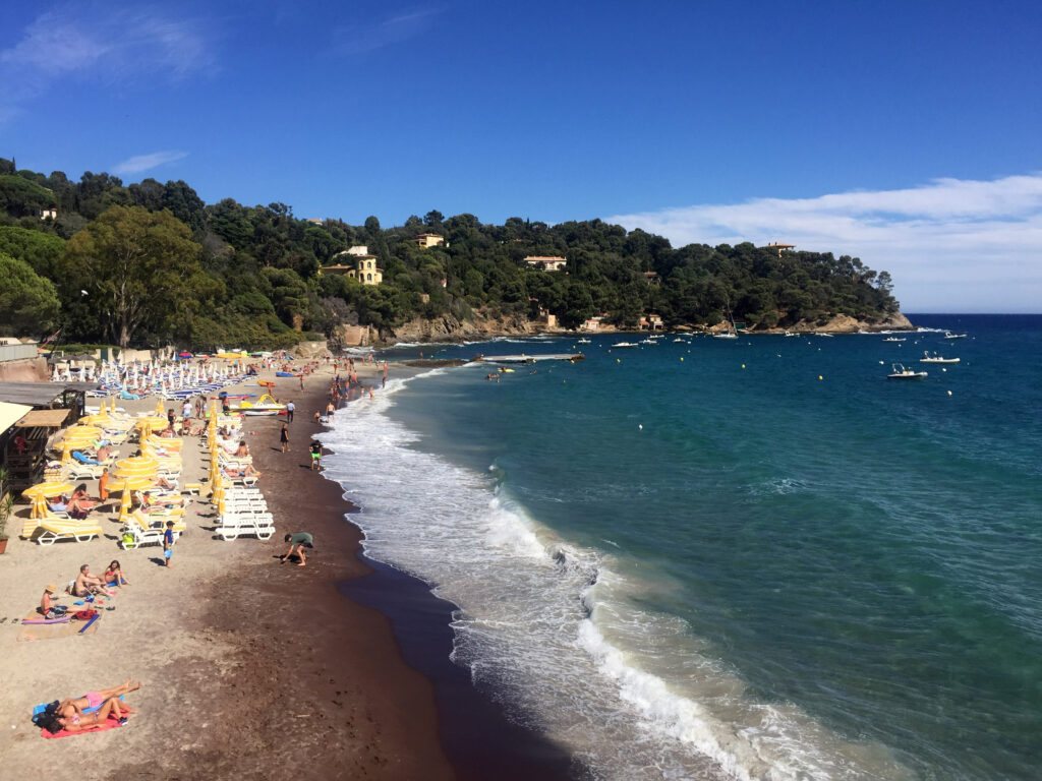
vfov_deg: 48.2
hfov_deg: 61.7
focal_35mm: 29
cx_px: 521
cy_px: 390
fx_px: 873
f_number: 2.2
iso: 32
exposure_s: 1/2639
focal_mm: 4.15
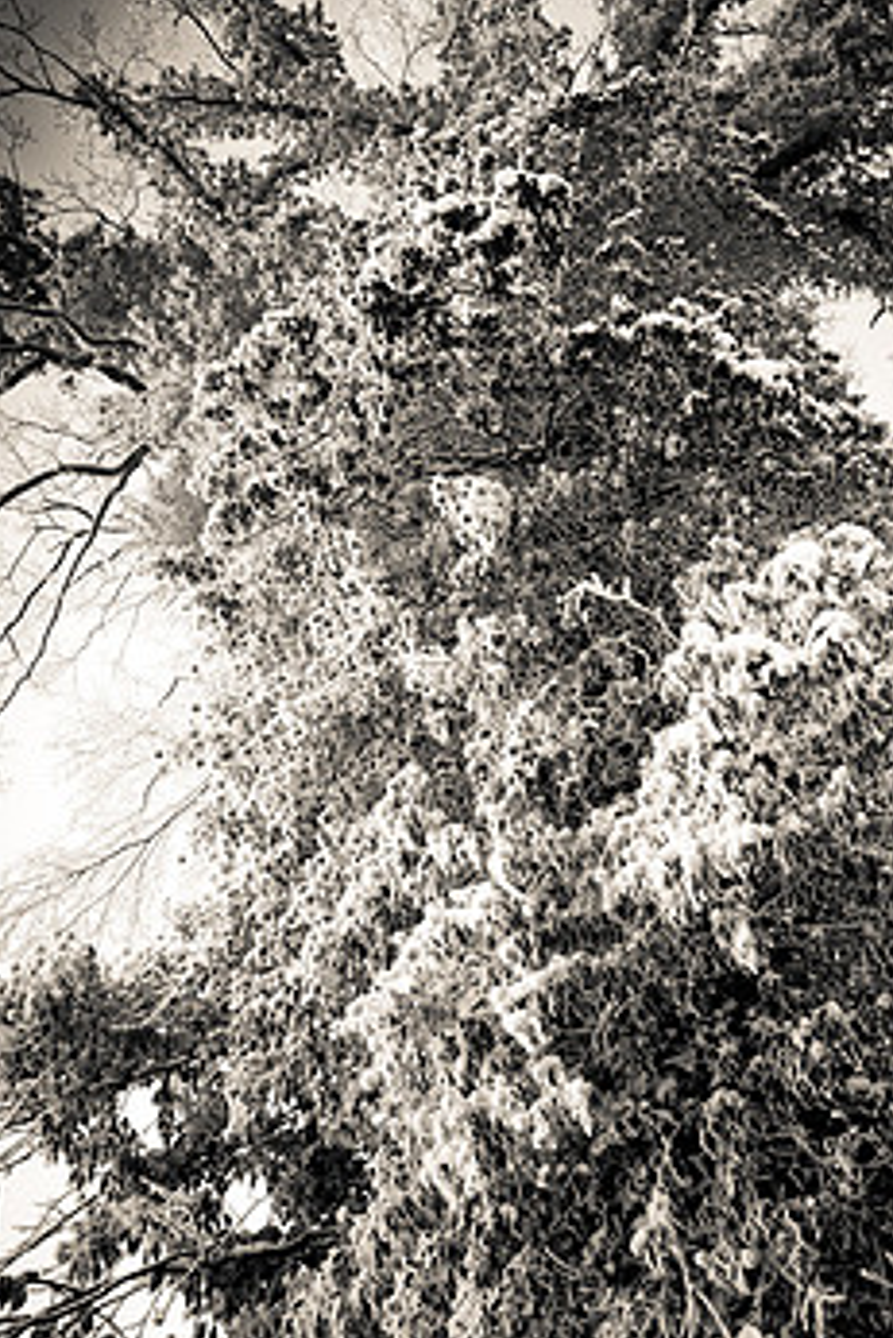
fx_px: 966
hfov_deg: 49.2
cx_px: 545
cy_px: 611
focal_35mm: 26
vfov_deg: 69.2
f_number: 8
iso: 1250
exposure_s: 1/80
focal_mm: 20
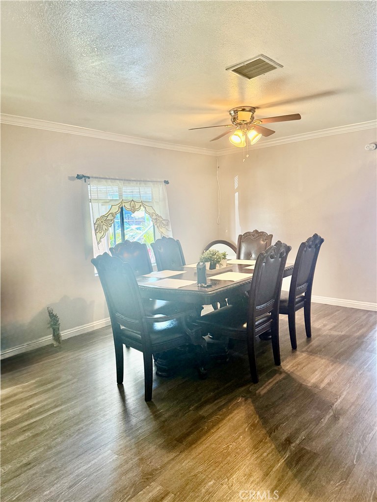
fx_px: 349
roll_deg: +3.5
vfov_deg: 71.6
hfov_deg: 56.8
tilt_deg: -5.9
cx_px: 188
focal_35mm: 24
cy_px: 251
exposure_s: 1/60
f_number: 1.78
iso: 320
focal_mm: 6.76
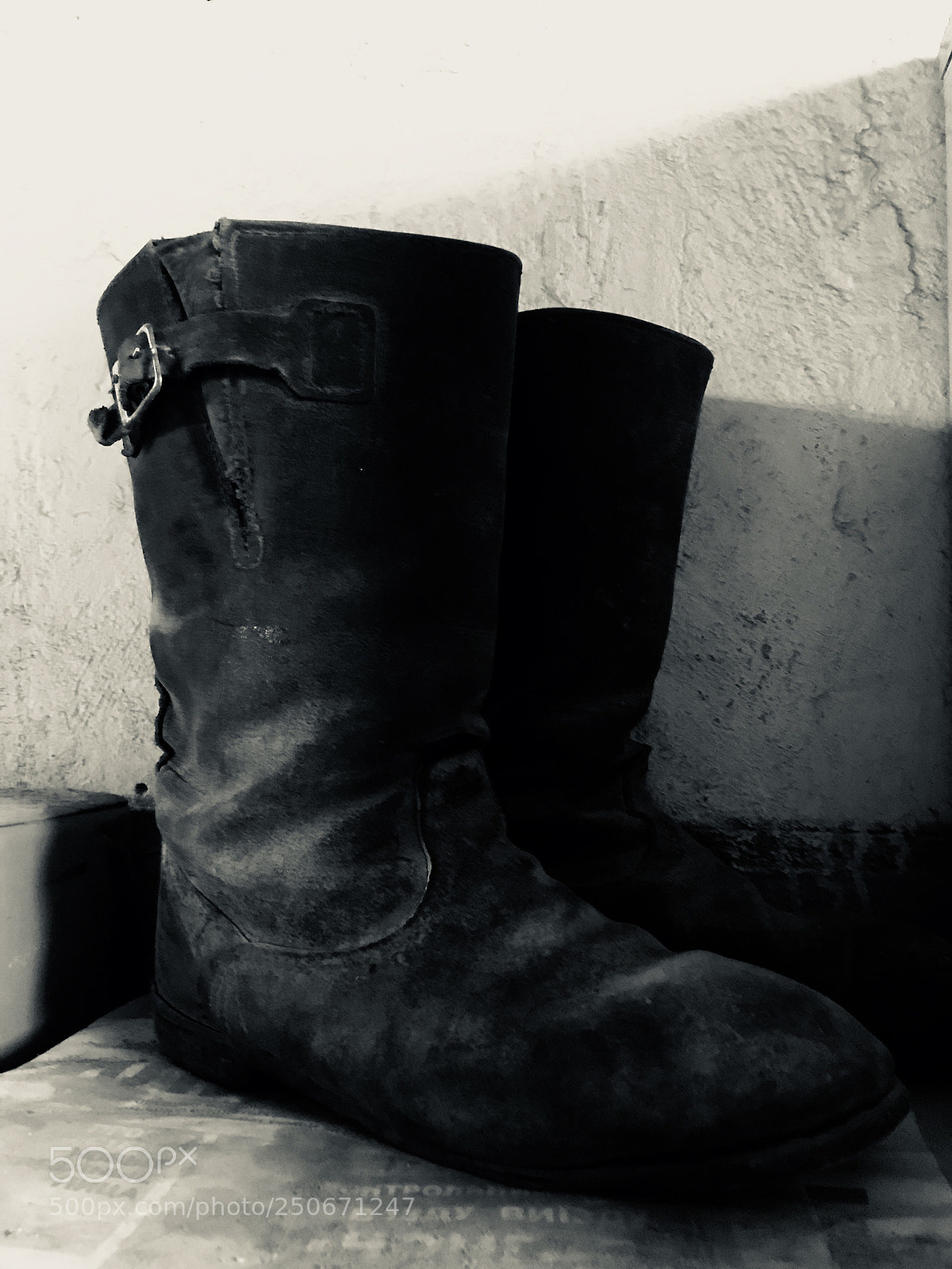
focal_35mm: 28
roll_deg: -0.9
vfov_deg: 63.4
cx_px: 476
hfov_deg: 49.7
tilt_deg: +4.2
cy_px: 634
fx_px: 1027
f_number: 1.8
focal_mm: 3.99
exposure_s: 1/4
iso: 100
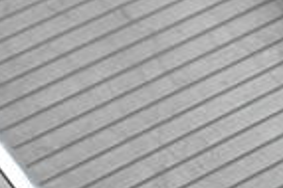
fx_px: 1814
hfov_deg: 8.7
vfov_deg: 5.9
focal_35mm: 231
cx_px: -135
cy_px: -48
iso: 1400
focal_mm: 22
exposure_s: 1/60
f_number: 3.5
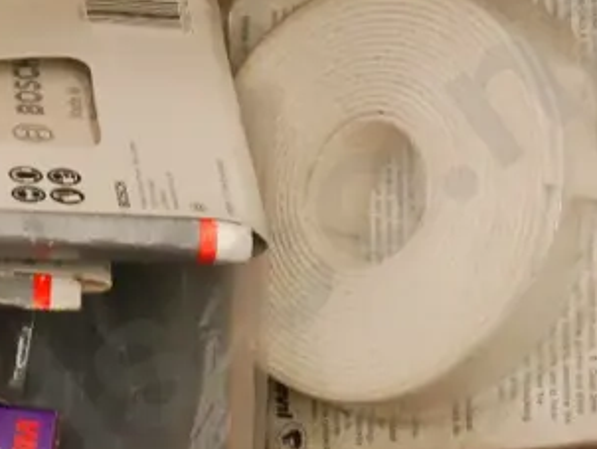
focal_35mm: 217
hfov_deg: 9.0
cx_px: -176
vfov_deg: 6.8
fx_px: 3745
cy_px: 614
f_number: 5.6
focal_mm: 32
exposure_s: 1/100
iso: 3200
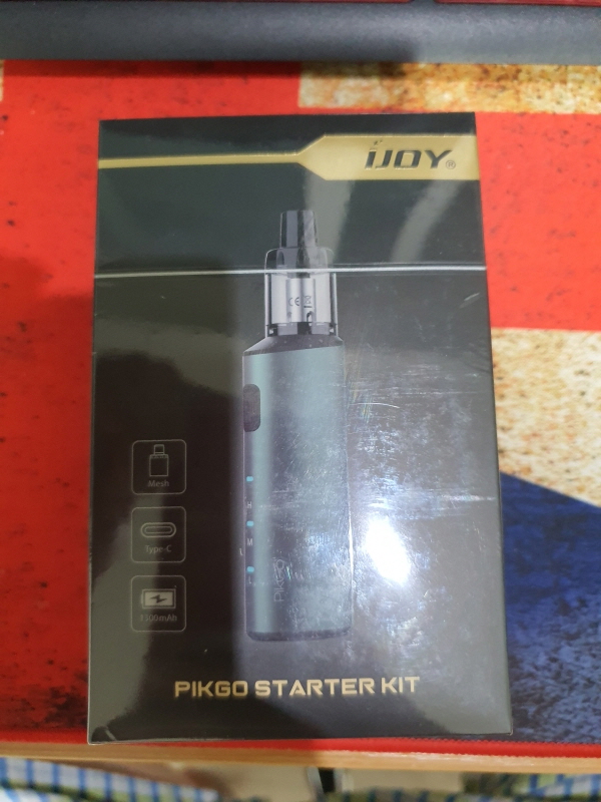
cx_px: 300
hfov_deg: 53.1
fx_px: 602
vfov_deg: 67.3
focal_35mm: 26
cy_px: 401
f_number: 1.5
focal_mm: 4.3
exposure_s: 1/40
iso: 400
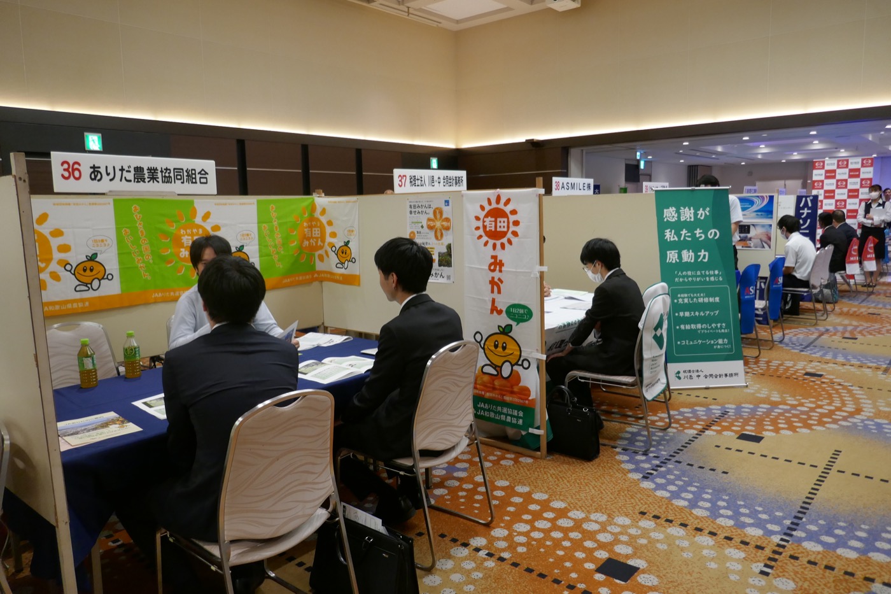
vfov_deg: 51.3
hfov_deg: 71.5
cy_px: 297
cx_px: 446
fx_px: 619
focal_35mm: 25
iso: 400
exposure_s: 1/60
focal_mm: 9.1
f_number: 2.8
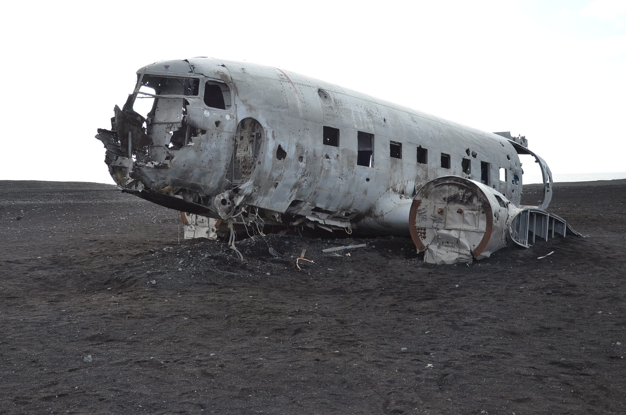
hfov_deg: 45.4
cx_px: 261
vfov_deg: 31.0
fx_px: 746
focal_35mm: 43
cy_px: 178
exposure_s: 1/1250
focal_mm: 24
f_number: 4.5
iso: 400
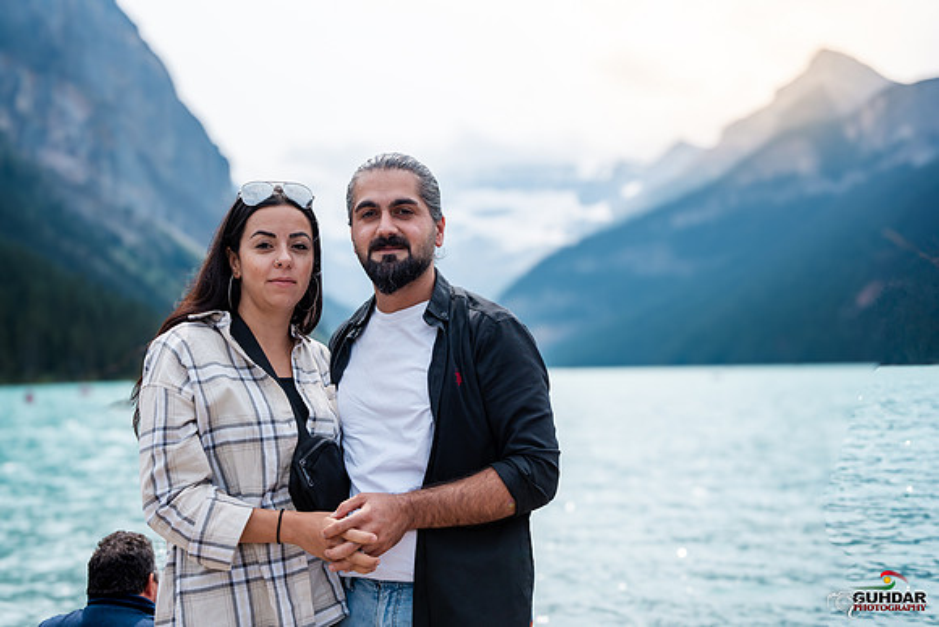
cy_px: 314
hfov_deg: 54.4
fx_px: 913
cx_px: 470
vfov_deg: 37.9
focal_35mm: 35
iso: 200
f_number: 4.5
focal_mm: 35
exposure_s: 1/1600
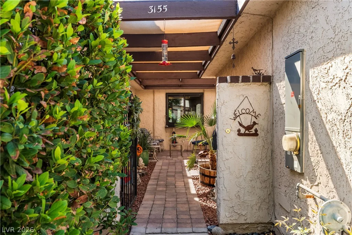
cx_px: 176
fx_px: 303
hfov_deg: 60.3
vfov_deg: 42.3
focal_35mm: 31
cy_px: 118
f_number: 8
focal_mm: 21
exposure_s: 1/1250
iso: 400
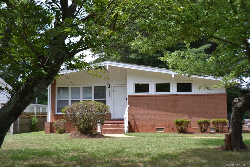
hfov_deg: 41.1
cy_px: 84
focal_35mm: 48
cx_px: 125
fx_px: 333
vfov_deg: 28.1
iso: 100
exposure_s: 1/160
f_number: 6.3
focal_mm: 32
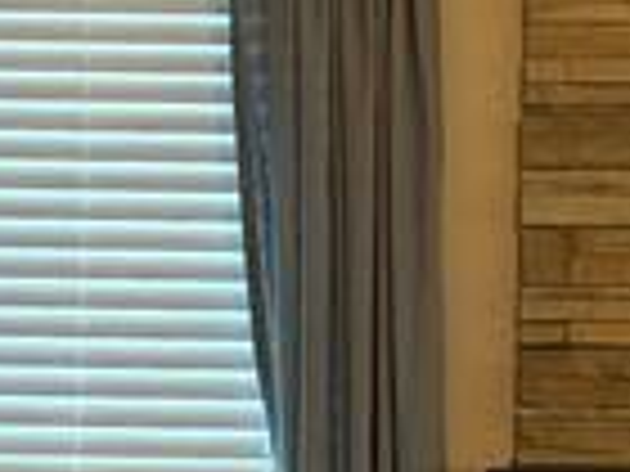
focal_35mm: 190
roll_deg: -1.4
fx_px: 3458
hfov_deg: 10.3
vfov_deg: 7.8
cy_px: 339
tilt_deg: +1.6
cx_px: 738
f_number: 1.6
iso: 320
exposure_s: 1/60
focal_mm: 5.96
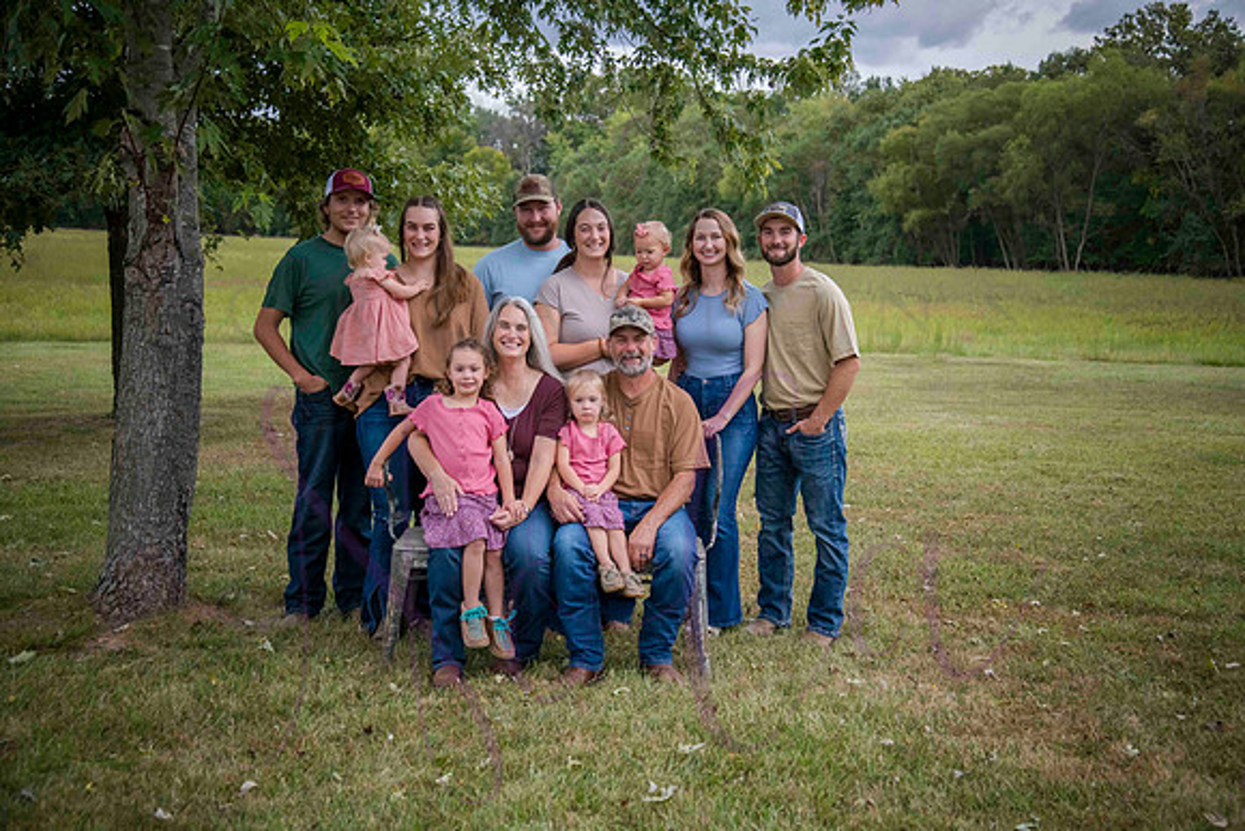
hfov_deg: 42.7
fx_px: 1591
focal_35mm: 46
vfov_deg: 29.3
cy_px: 416
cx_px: 622
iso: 400
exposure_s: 1/640
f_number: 4.2
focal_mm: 46
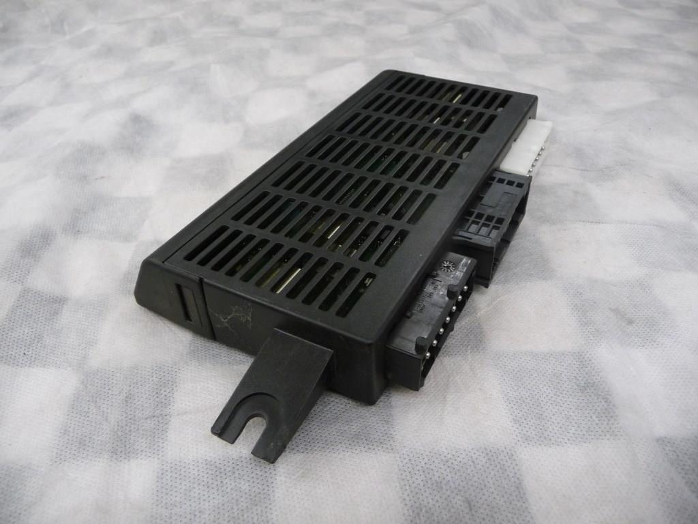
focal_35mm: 28
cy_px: 262
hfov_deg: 63.4
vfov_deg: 49.7
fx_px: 565
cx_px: 349
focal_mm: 4.7
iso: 250
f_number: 3.3
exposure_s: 1/30
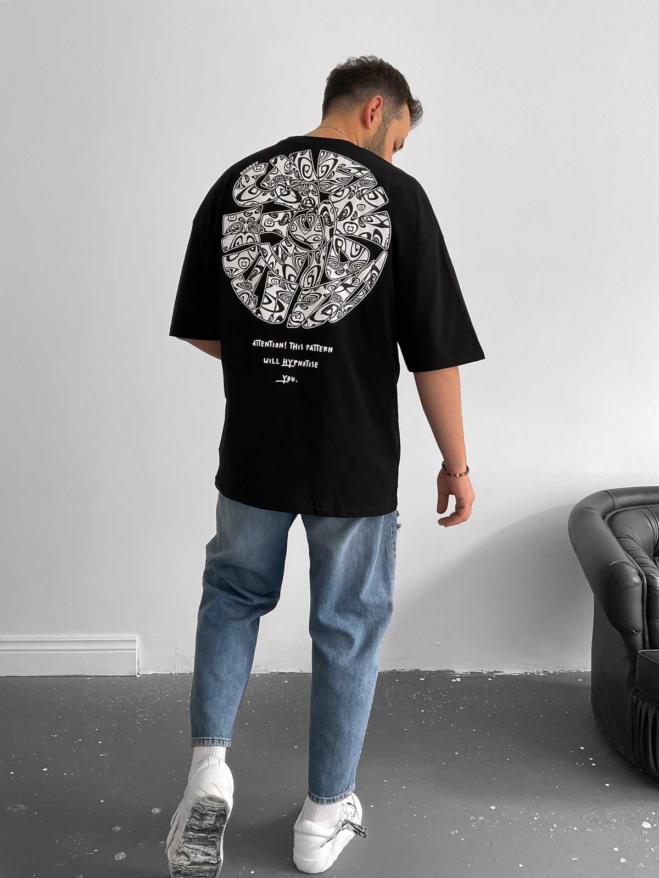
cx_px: 330
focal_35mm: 29
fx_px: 736
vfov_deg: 61.7
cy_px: 439
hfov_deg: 48.2
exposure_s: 1/70
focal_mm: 3
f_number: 1.8
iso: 64
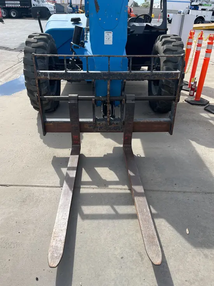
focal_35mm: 26
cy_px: 143
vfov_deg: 67.3
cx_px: 107
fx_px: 214
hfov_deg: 53.1
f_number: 1.6
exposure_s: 1/1517
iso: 50
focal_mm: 5.1
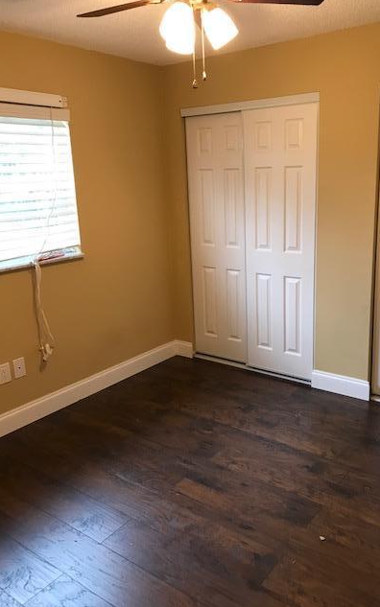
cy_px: 303
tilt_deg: -14.7
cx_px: 227
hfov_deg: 41.7
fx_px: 497
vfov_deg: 62.9
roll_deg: +2.6
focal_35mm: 30
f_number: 1.8
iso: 40
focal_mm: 3.99
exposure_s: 1/17
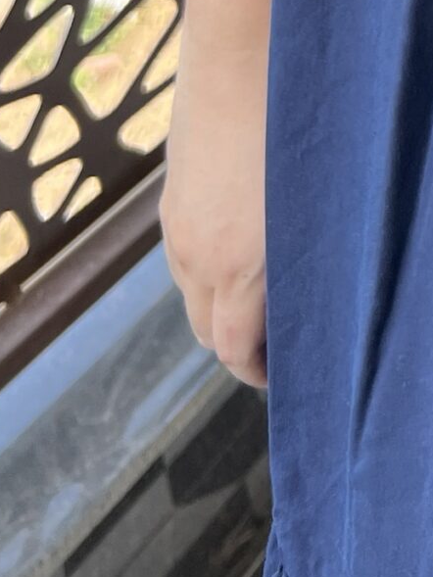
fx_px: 1884
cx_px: 910
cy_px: -530
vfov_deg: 14.7
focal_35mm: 113
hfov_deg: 11.6
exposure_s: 1/323
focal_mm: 5.7
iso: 50
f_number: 1.5
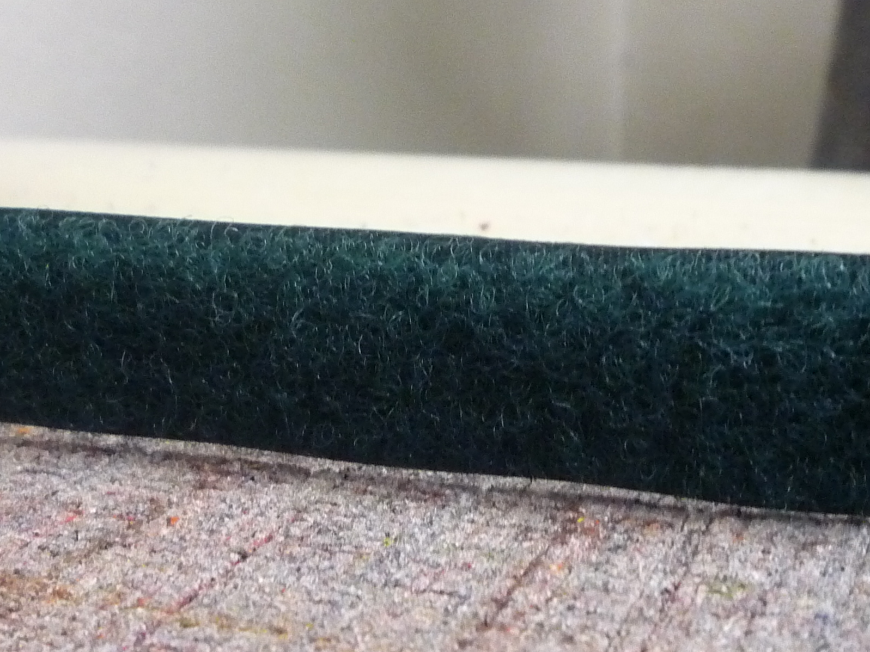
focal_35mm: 59
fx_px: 1483
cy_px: 373
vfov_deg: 24.8
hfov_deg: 32.7
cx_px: 407
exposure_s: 1/30
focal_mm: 4.5
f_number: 2.8
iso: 400
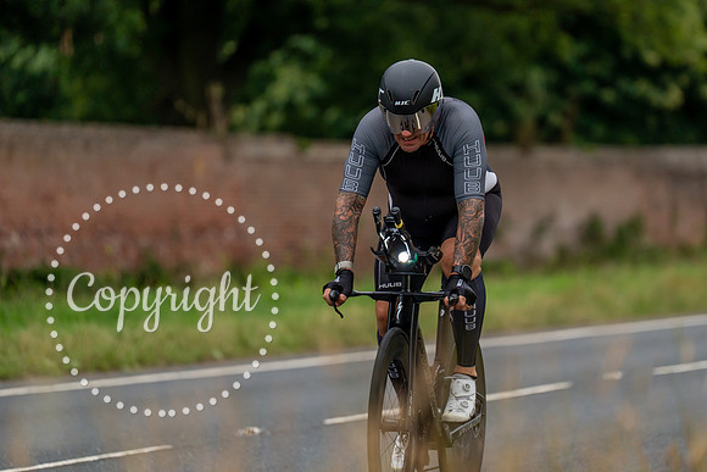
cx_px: 452
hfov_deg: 8.9
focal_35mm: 230
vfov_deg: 6.0
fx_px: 4519
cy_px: 170
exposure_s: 1/800
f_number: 2.8
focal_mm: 180
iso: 1000
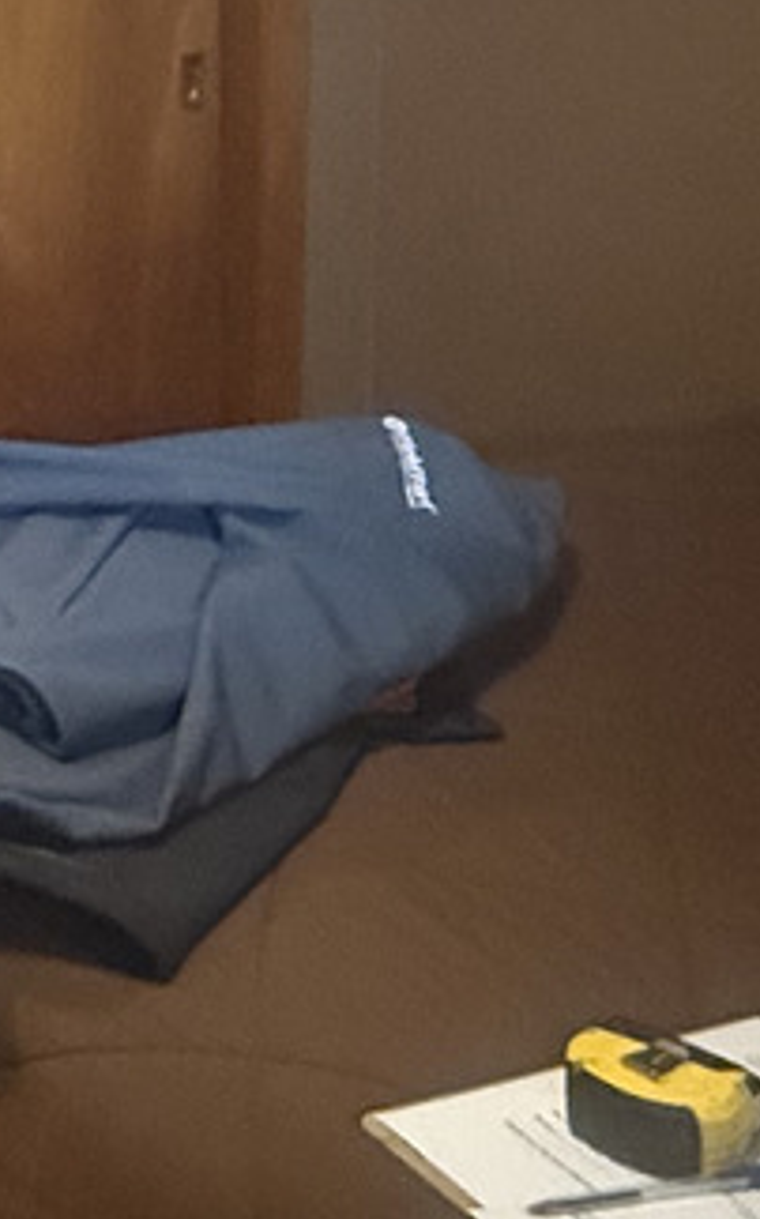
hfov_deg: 15.5
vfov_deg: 28.9
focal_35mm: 66
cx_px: -775
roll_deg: +3.7
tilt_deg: -8.9
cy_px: -30
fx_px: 2191
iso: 1250
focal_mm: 2.22
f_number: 2.2
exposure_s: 1/40
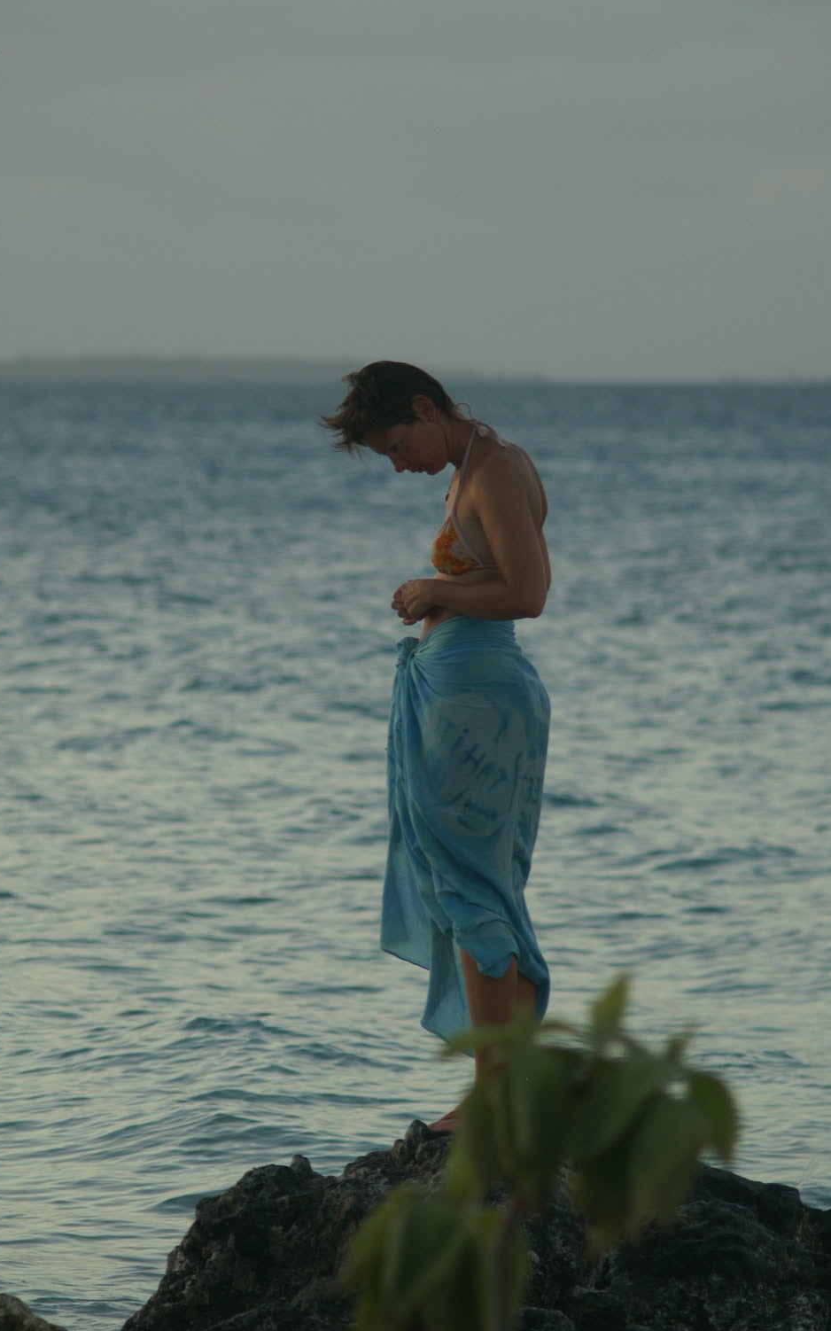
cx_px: 402
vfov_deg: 6.9
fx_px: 11095
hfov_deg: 4.3
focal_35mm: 306
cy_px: 666
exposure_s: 1/125
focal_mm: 200
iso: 125
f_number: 5.6
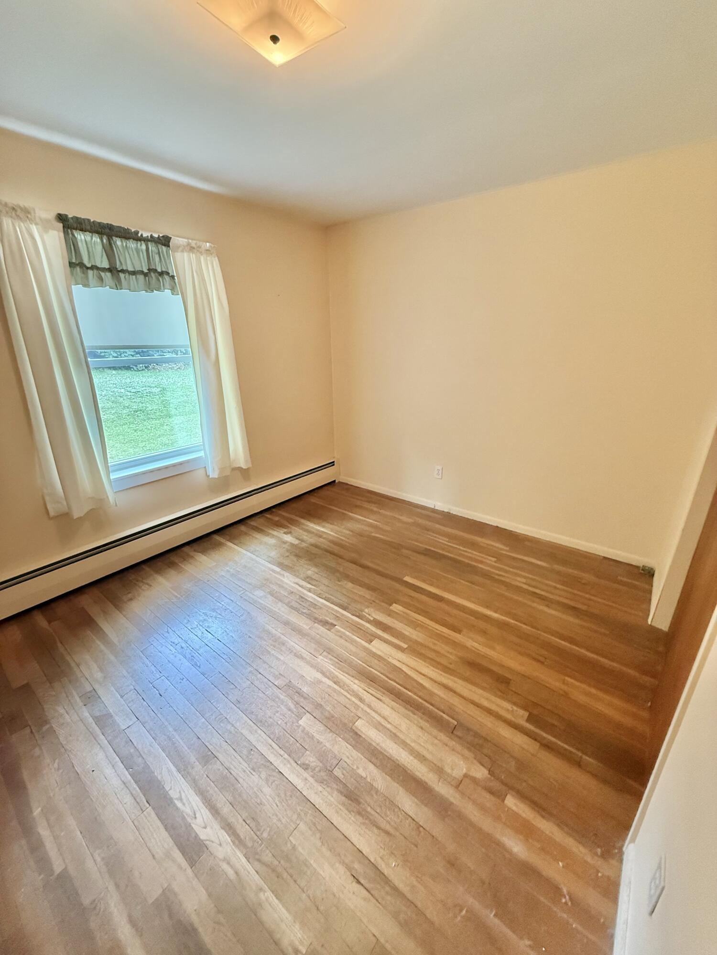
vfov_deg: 102.1
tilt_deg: -20.0
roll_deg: +0.7
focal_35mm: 14
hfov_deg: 85.7
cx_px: 358
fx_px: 387
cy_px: 478
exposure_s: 1/120
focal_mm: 2.22
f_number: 2.2
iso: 640
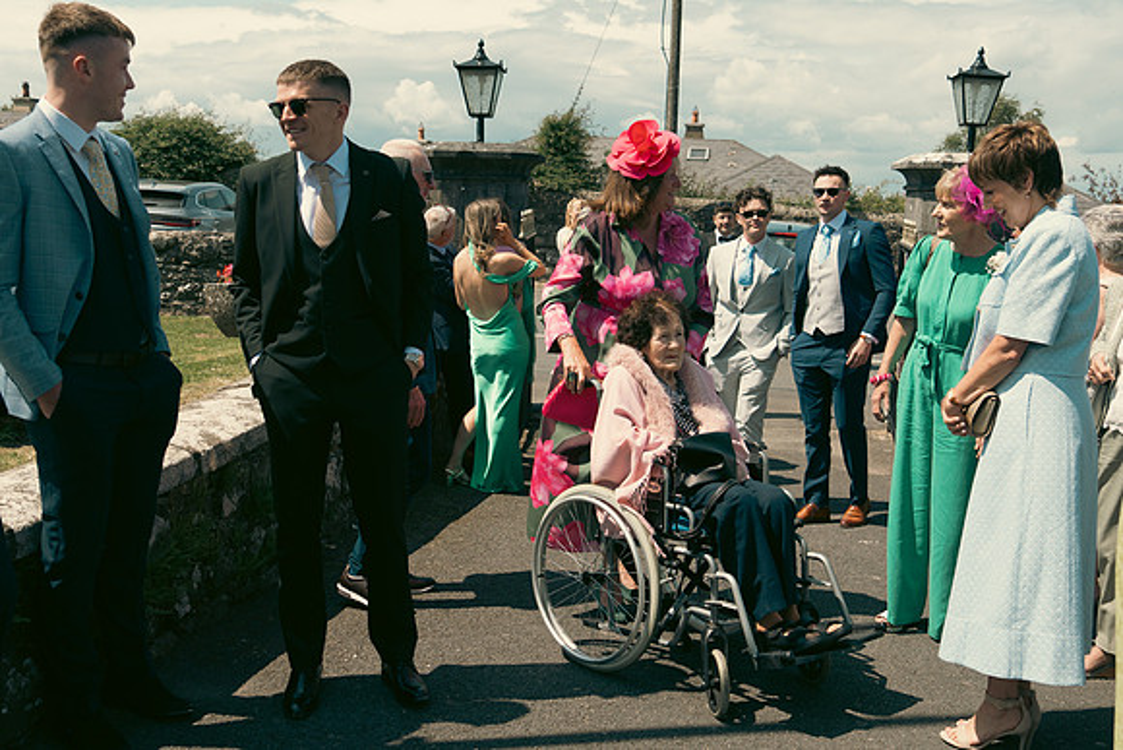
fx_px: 1123
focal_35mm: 36
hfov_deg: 53.1
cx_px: 562
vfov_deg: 36.9
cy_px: 375
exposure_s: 1/1600
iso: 160
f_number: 3.5
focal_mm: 24
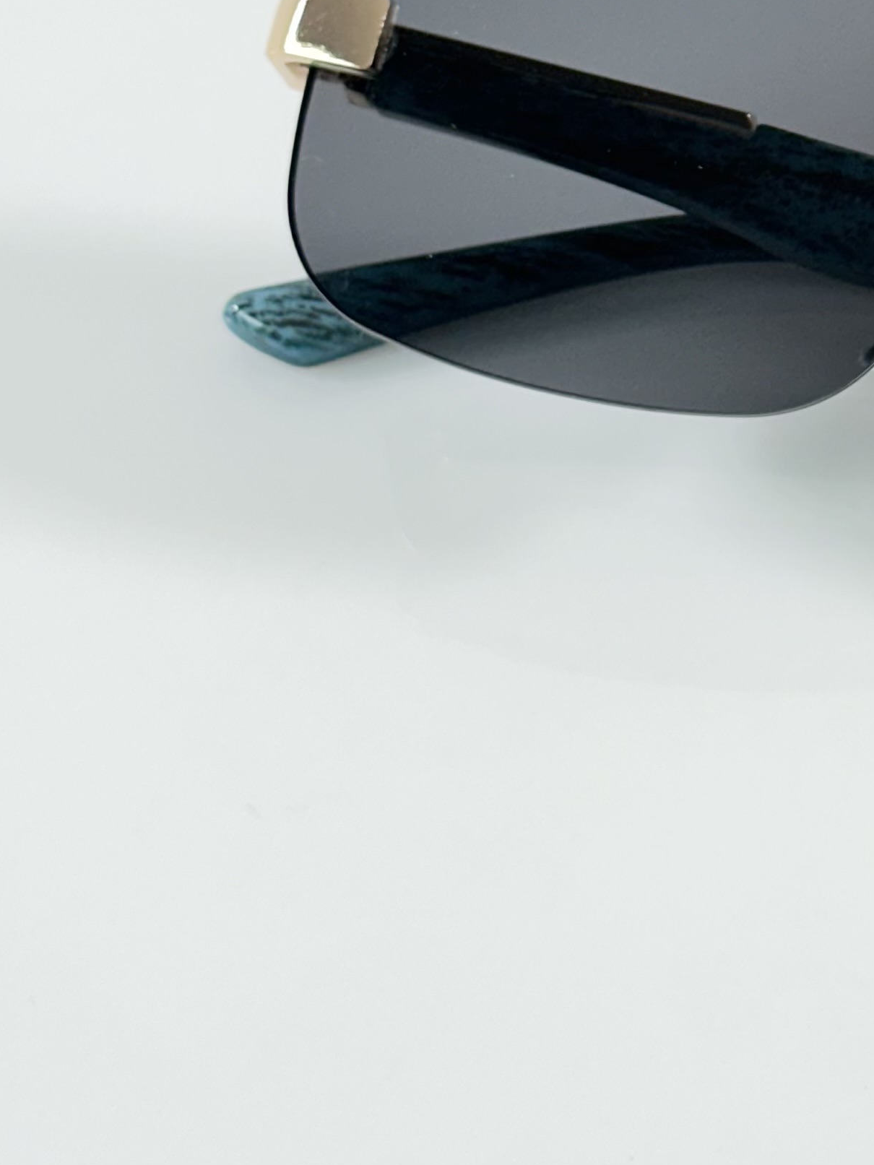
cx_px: 1066
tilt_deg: -46.0
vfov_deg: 16.3
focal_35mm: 120
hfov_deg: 12.1
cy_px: 227
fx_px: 4039
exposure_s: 1/100
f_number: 1.78
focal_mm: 6.86
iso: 64
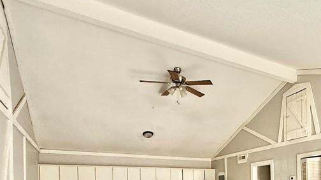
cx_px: 265
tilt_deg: -0.4
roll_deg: +1.5
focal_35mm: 31
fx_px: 264
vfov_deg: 33.8
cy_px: 188
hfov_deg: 57.1
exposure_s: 1/99
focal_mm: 2.22
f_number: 2.2
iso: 250
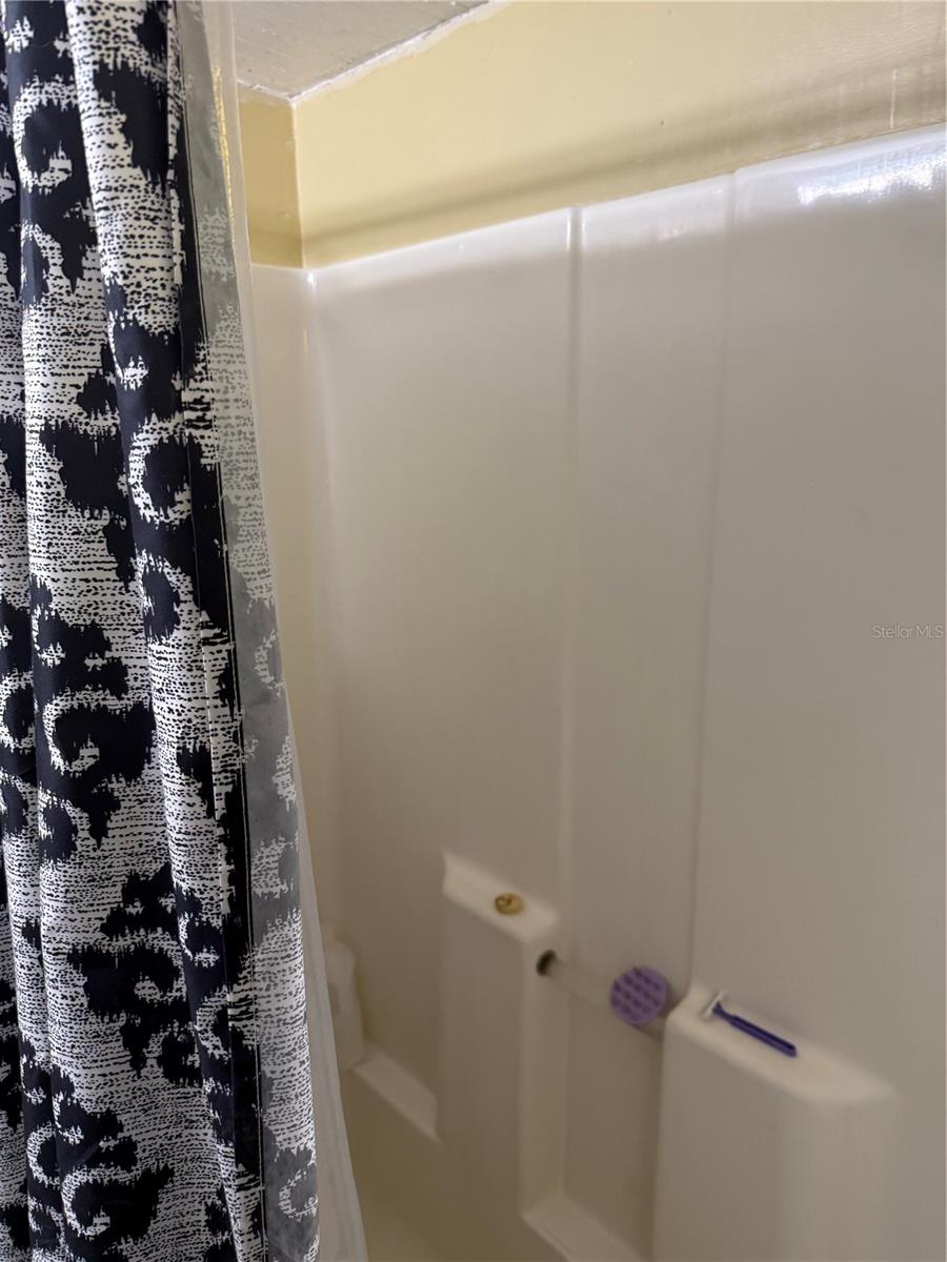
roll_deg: +1.0
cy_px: 631
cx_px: 474
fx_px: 875
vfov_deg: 71.6
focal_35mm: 24
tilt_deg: -12.3
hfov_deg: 56.8
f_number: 1.78
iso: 125
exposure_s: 1/60
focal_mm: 6.76
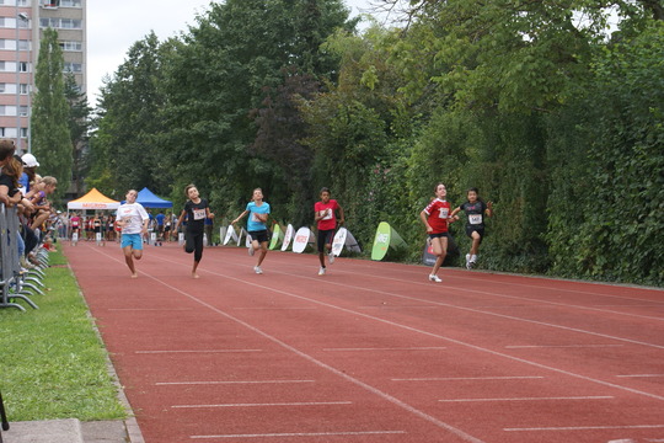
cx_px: 332
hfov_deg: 27.0
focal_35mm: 75
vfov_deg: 18.2
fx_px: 1383
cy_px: 222
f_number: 5.6
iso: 125
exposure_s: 1/200
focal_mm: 50
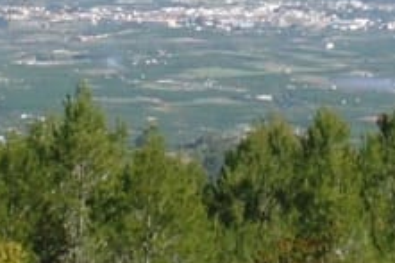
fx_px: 2105
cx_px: 322
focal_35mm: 192
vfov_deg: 7.1
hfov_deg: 10.7
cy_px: 11
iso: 800
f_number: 18
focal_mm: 16
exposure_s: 1/250
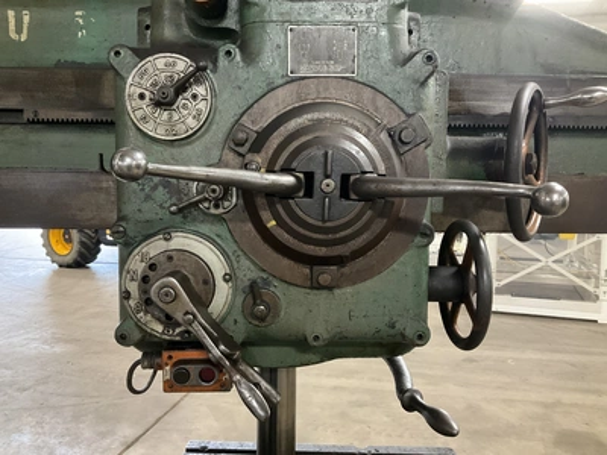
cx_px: 304
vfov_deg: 48.2
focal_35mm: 29
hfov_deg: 61.7
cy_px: 228
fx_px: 509
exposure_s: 1/30
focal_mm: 3
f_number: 1.8
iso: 320
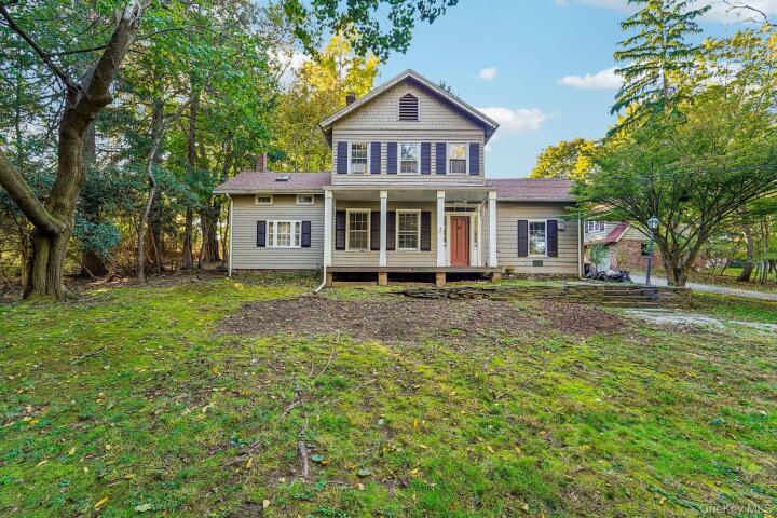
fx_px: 302
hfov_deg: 104.3
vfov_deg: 81.2
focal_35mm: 14
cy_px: 259
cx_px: 388
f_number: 8
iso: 400
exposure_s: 1/30
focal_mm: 14
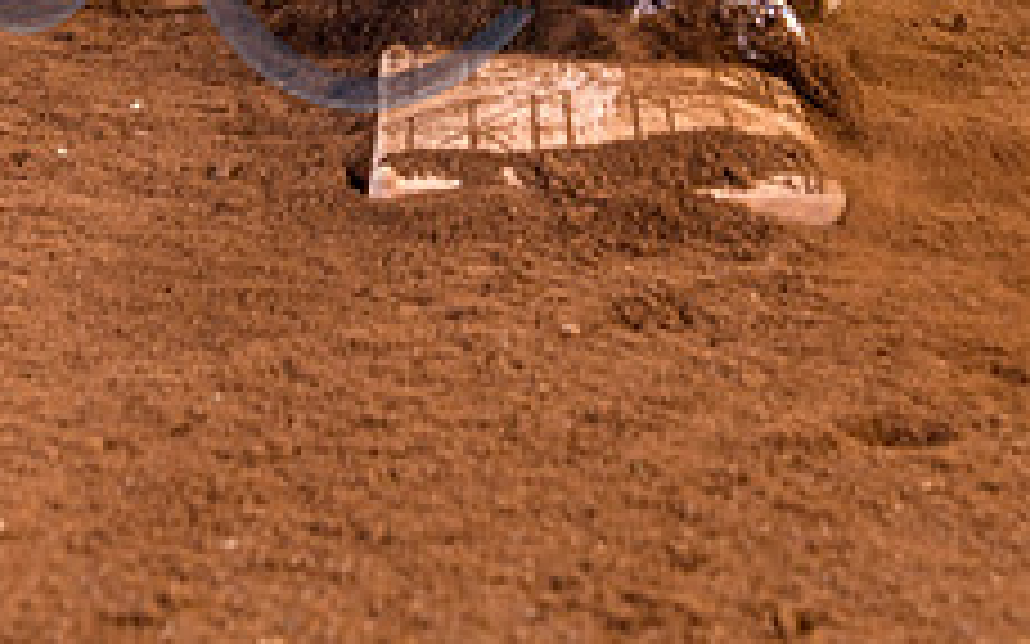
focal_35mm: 96
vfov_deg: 13.0
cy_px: -248
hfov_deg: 21.6
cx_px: 454
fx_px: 2694
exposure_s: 1/80
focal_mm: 48
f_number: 5
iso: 2000
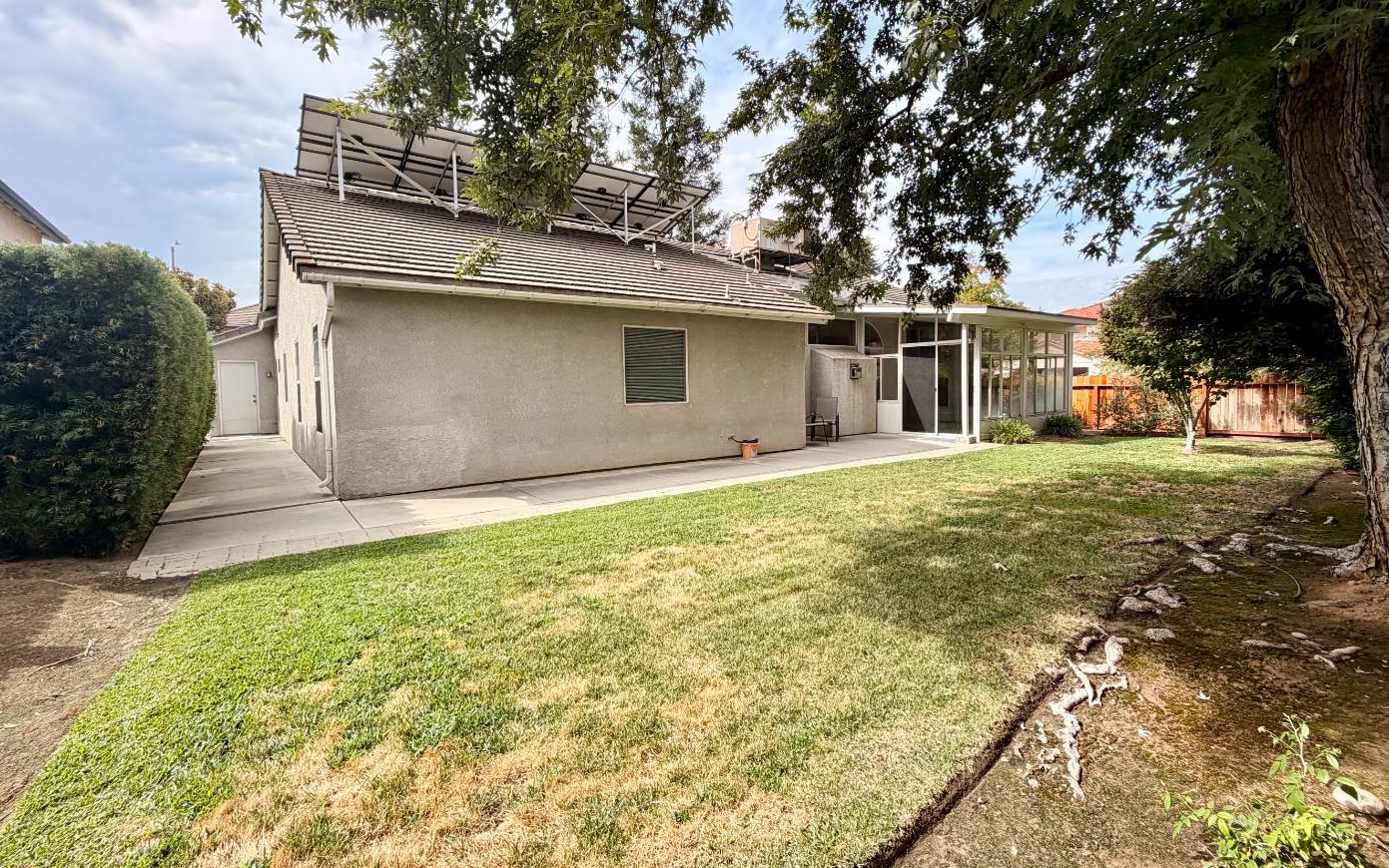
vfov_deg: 71.2
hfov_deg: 97.8
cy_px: 414
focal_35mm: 16
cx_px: 705
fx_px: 606
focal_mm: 2.22
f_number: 2.2
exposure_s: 1/514
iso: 40
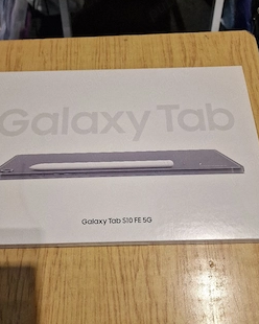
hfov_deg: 49.9
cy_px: 169
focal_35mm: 29
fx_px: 278
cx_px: 121
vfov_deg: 60.4
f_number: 1.8
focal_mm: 6.4
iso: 250
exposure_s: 1/100
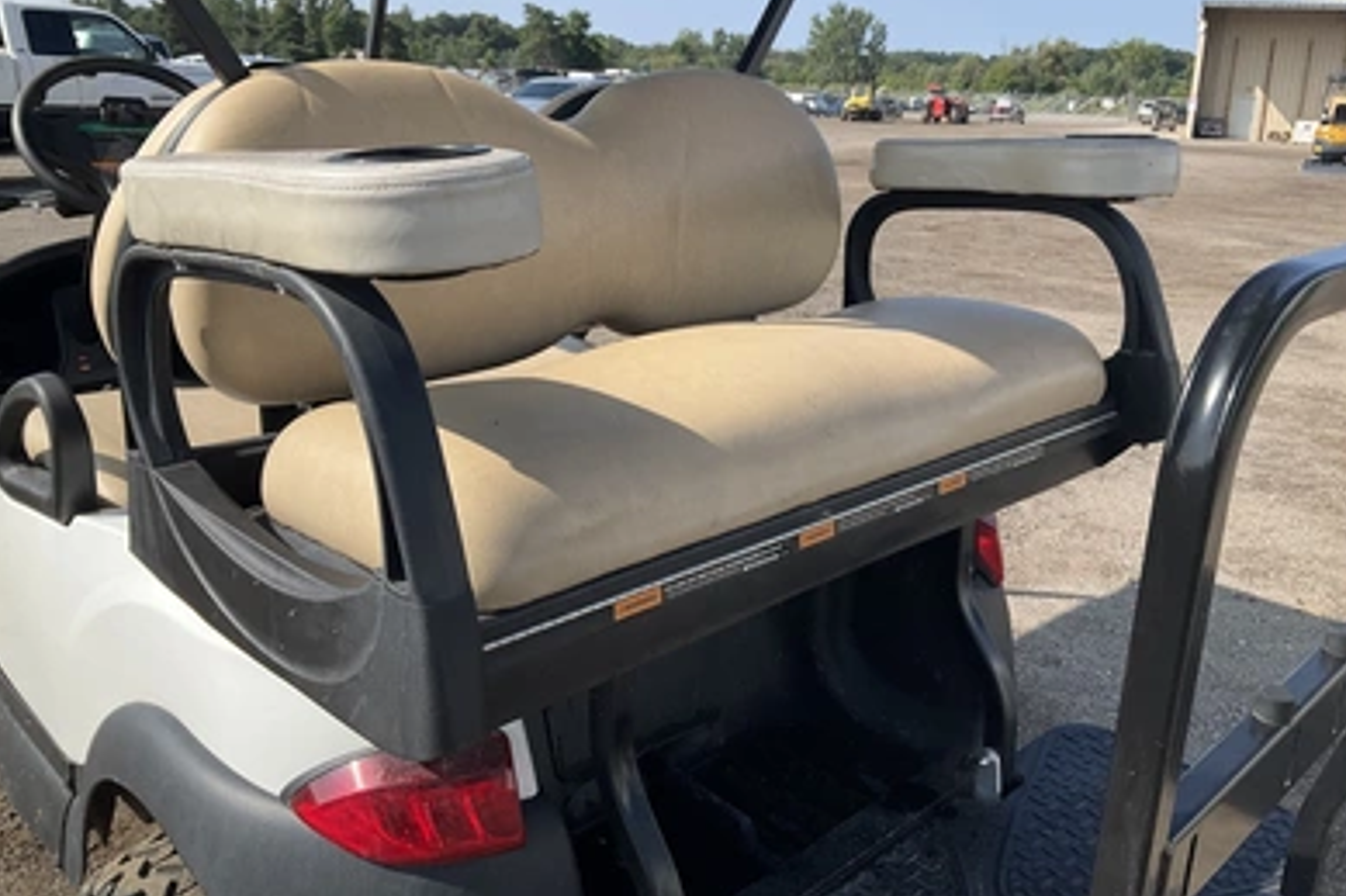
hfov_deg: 60.3
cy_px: 381
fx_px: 1159
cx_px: 678
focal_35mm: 31
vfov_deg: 42.2
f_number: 1.8
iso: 25
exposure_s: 1/1279
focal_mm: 3
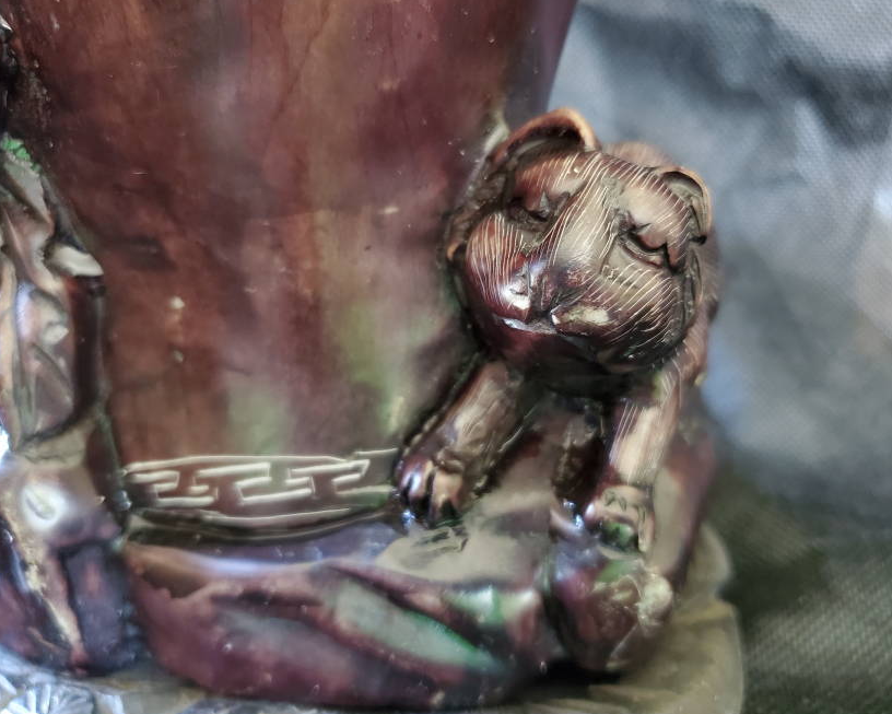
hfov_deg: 62.2
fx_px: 739
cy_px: 356
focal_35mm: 28
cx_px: 465
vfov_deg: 51.5
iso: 640
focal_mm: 4.3
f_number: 1.5
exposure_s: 1/20
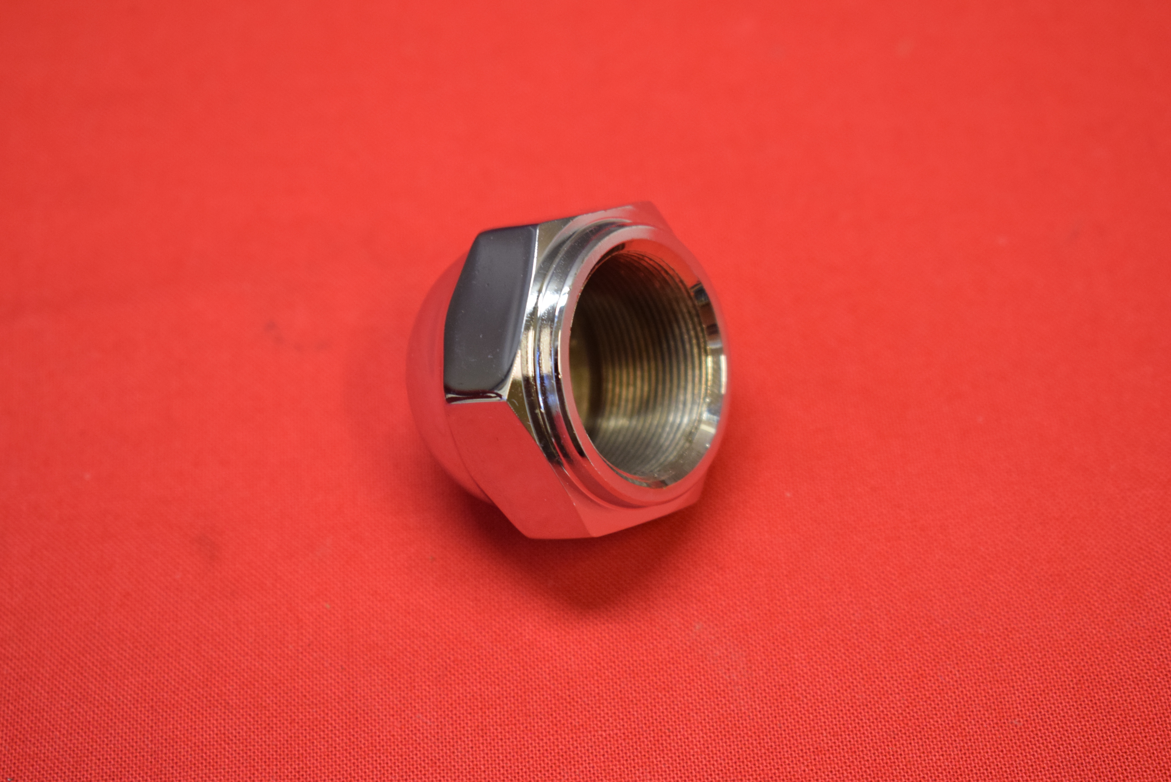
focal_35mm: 82
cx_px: 586
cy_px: 391
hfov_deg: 24.6
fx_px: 2684
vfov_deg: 16.6
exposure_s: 1/60
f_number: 5.6
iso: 1000
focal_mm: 55
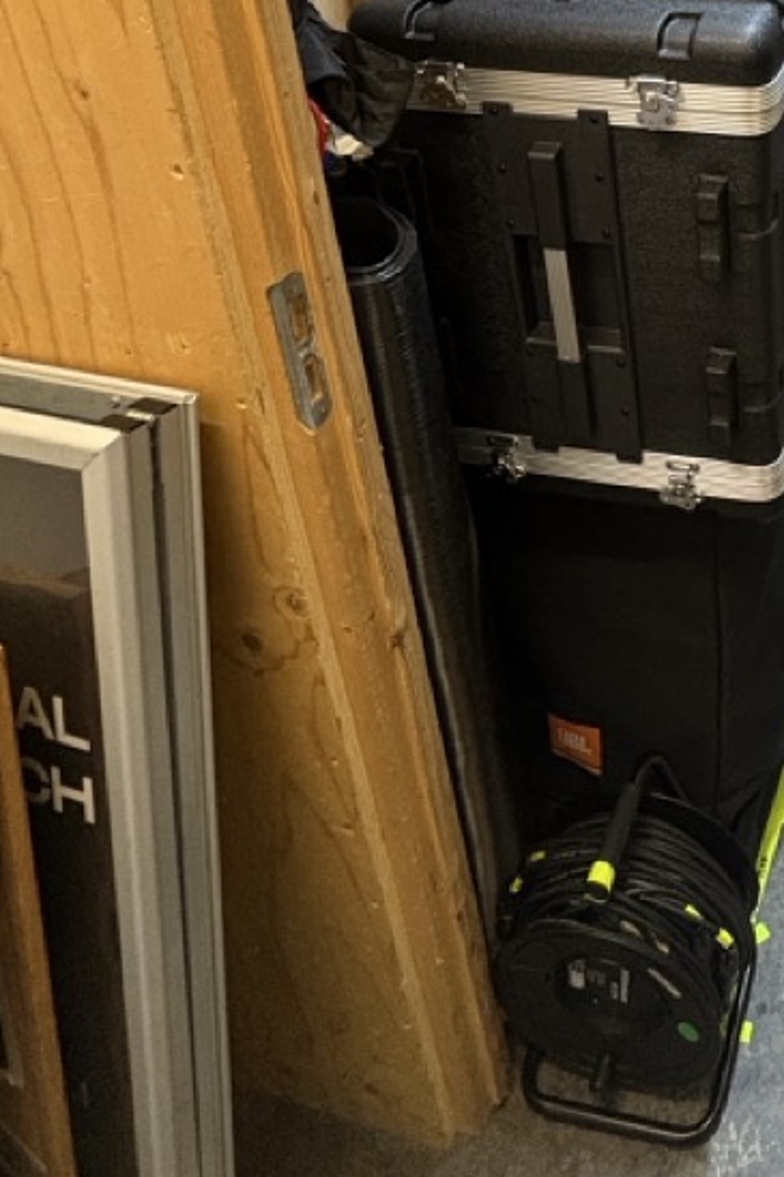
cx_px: 840
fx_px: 1111
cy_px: 52
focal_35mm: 34
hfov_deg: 34.2
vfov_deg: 48.0
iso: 400
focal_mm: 2.22
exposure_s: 1/50
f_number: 2.2
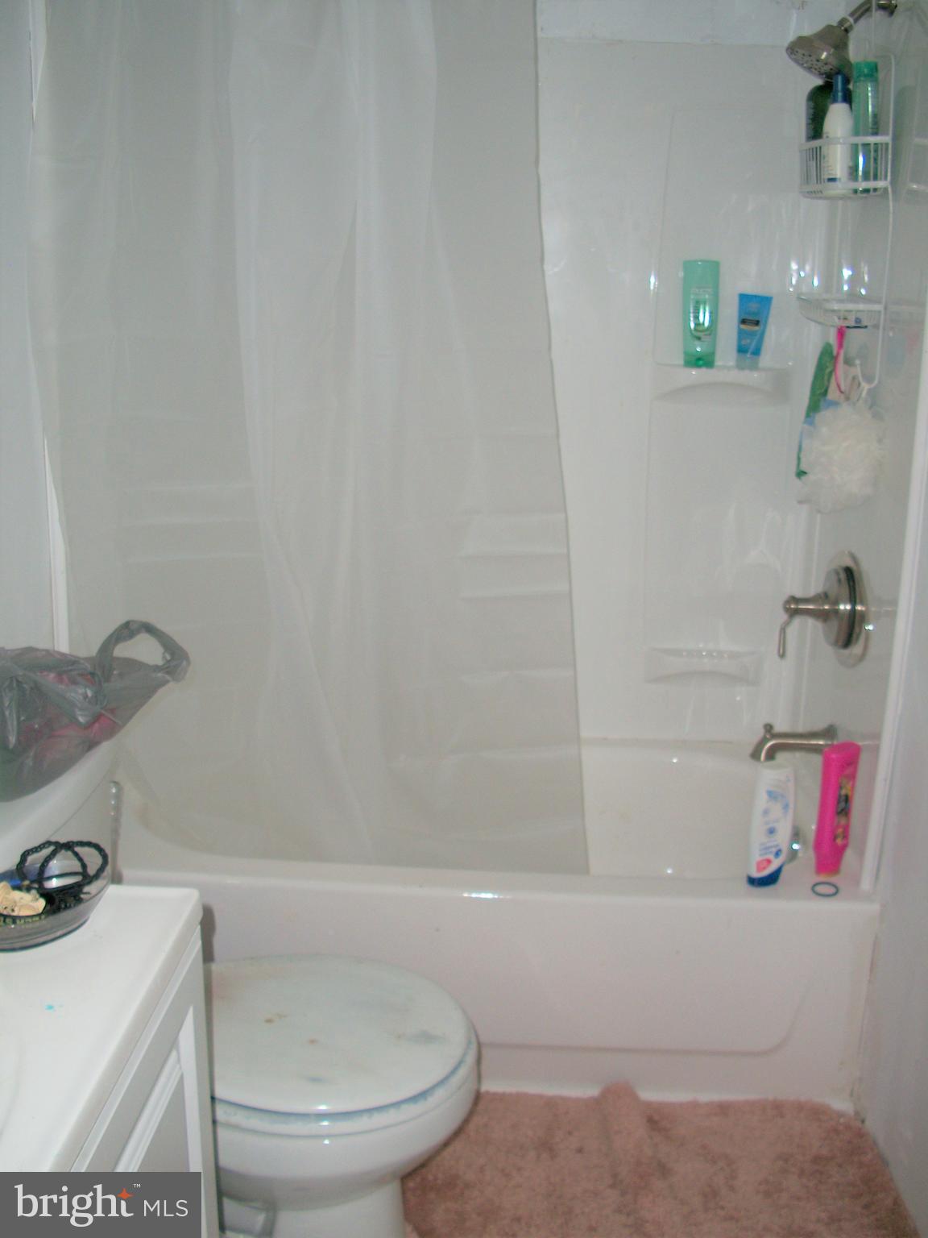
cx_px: 464
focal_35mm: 35
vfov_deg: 52.6
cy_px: 619
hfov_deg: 40.7
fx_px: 1251
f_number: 3.1
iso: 80
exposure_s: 1/30
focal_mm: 6.3
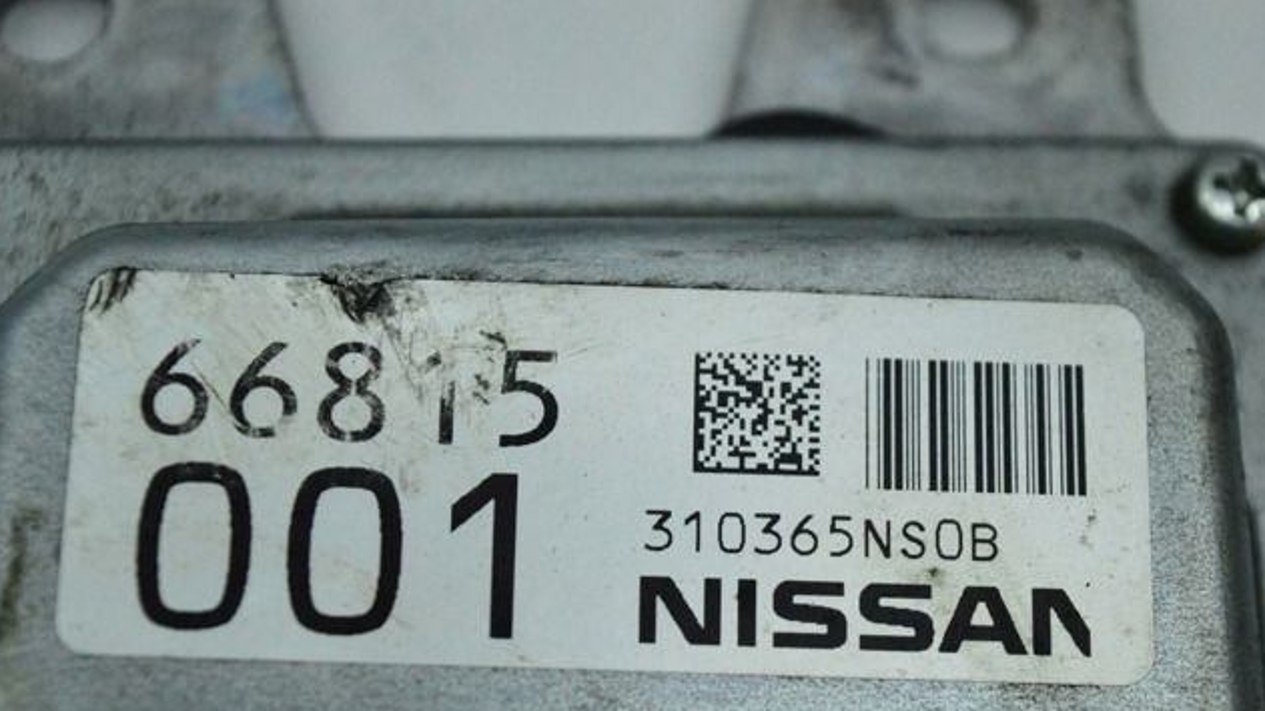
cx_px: 636
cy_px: 422
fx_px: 2936
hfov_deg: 24.3
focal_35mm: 88
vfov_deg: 13.8
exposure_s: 1/1000
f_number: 5.6
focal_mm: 55
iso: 6400
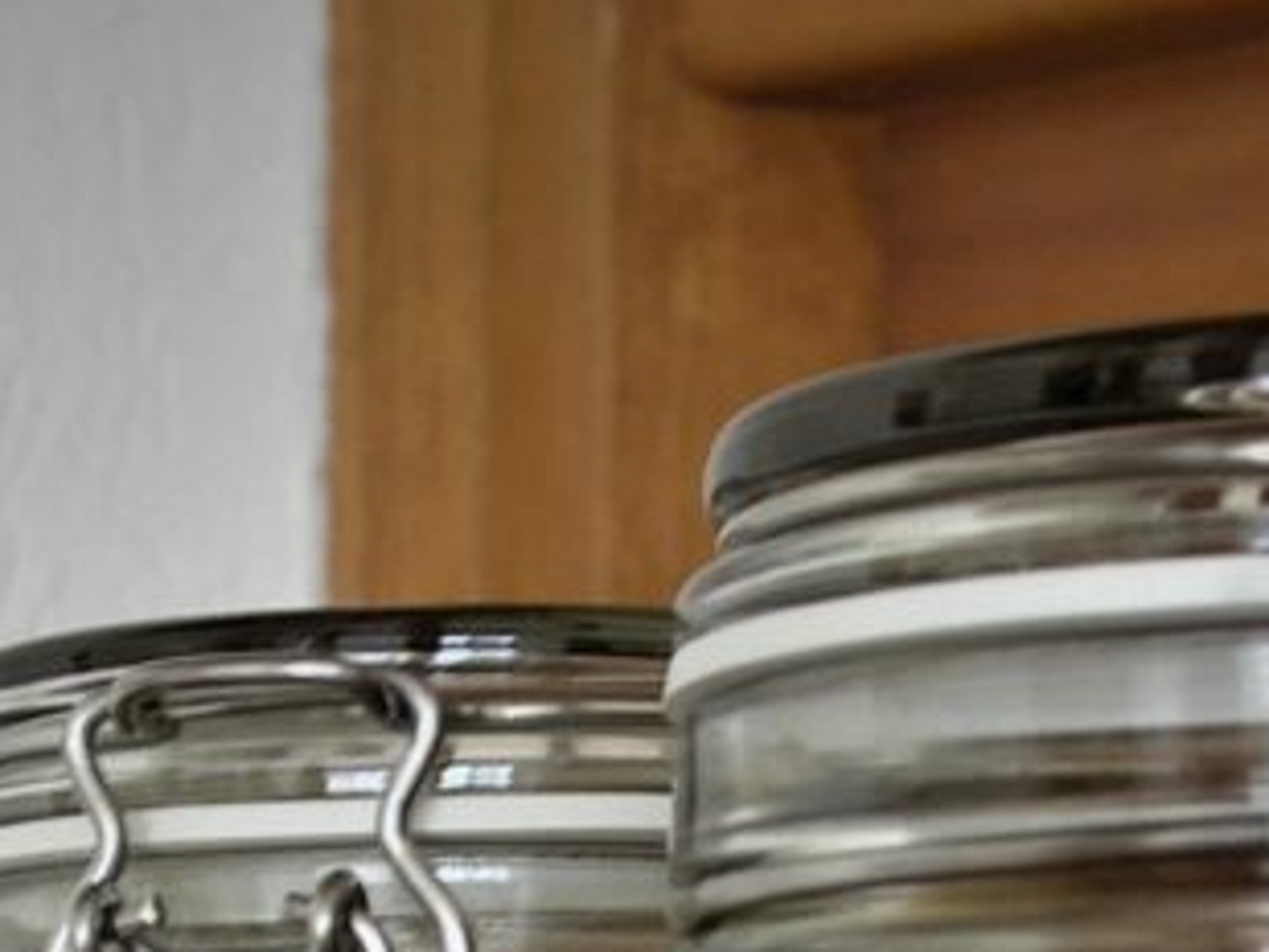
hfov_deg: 16.9
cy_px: 1475
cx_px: 776
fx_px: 4254
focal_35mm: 116
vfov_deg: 12.1
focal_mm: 8.9
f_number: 2.8
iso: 50
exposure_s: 1/4.9
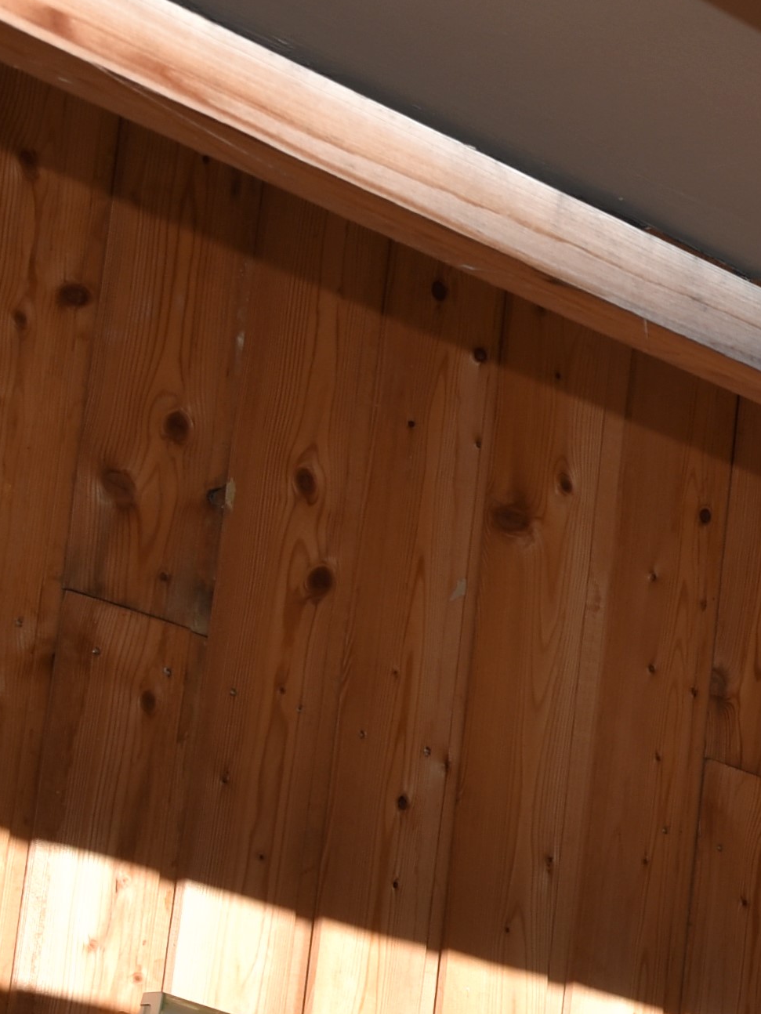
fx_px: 3809
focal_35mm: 130
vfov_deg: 15.0
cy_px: 922
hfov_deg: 9.9
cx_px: 1883
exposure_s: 1/200
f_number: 9
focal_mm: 32
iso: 100
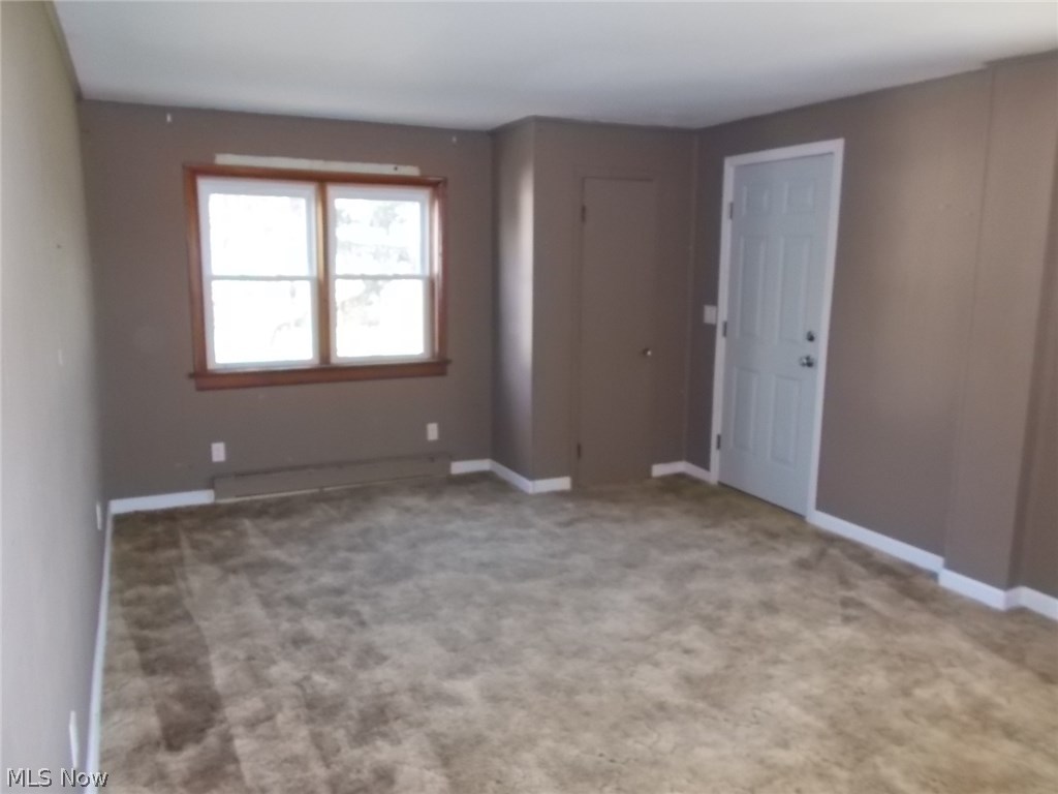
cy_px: 397
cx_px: 529
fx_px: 795
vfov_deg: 53.1
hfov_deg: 67.3
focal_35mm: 26
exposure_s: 1/25
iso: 320
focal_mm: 4.6
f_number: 3.2
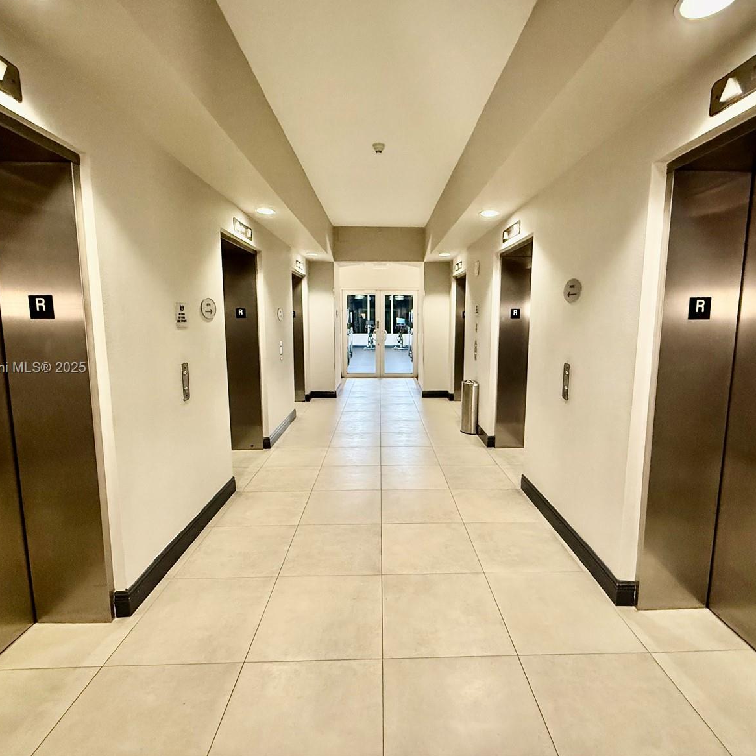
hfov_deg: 83.9
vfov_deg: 84.0
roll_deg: -0.3
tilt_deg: -7.6
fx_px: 420
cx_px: 398
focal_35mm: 17
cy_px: 369
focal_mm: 2.22
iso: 640
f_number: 2.2
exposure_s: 1/60
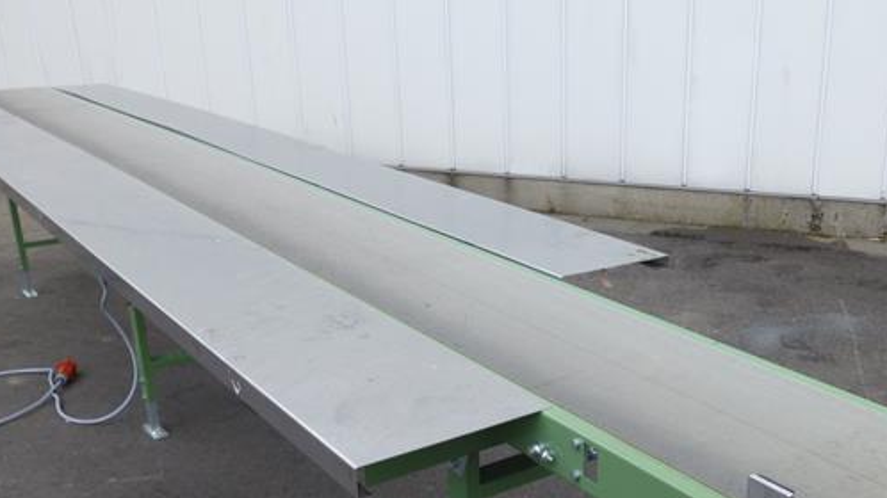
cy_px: 384
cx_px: 522
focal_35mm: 42
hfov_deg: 48.1
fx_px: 988
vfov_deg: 27.9
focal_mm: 5.4
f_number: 3.6
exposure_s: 1/100
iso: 100
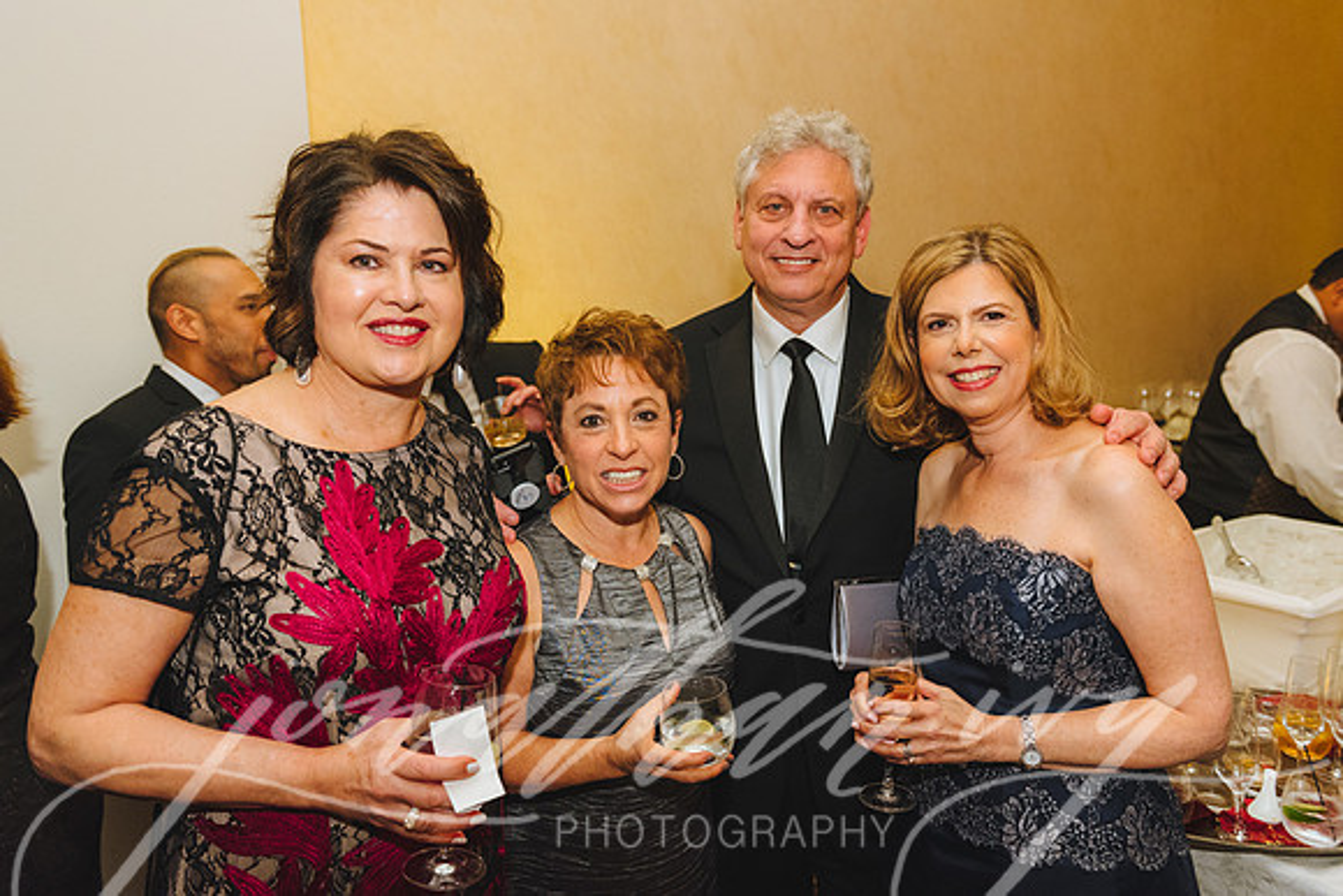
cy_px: 448
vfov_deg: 46.4
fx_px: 1045
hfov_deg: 65.4
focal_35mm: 28
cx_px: 672
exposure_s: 1/125
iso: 3200
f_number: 4
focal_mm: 28
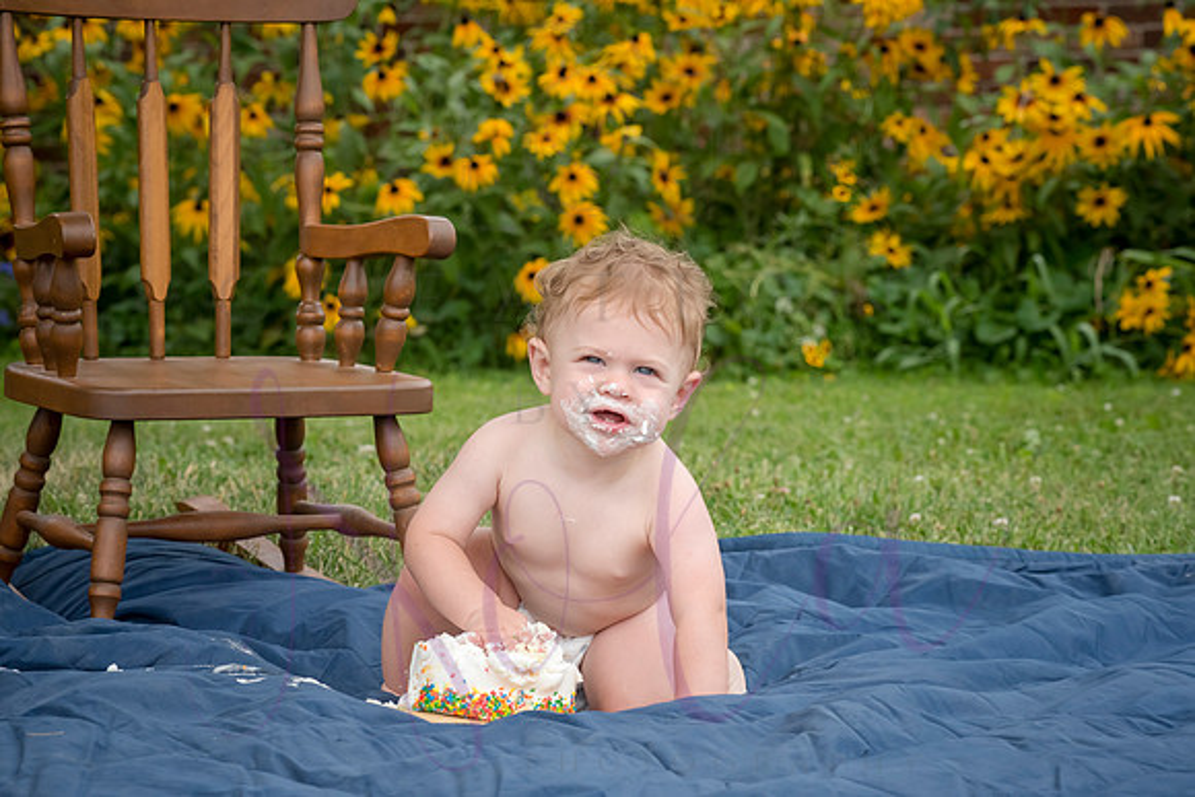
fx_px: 3616
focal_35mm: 109
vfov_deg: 12.6
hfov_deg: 18.8
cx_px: 599
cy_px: 397
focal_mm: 105
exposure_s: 1/320
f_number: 9
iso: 500
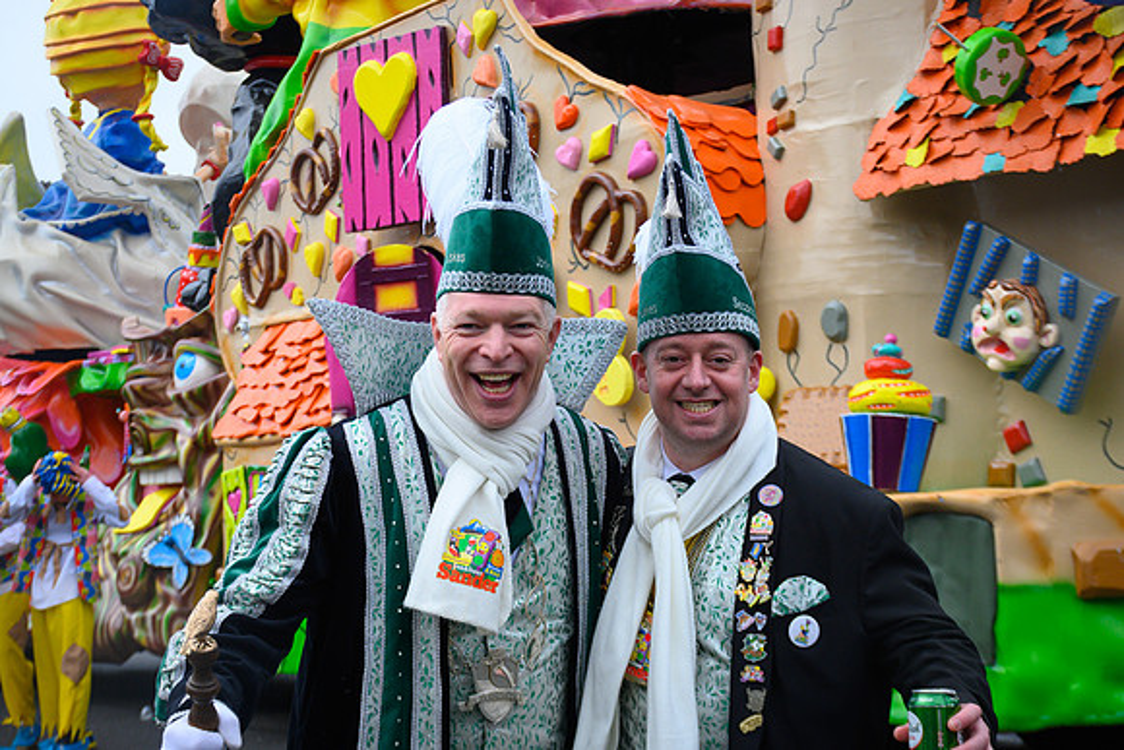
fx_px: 1780
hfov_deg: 35.0
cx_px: 562
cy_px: 375
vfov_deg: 23.8
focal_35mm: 57
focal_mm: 38
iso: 400
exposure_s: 1/800
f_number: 6.3
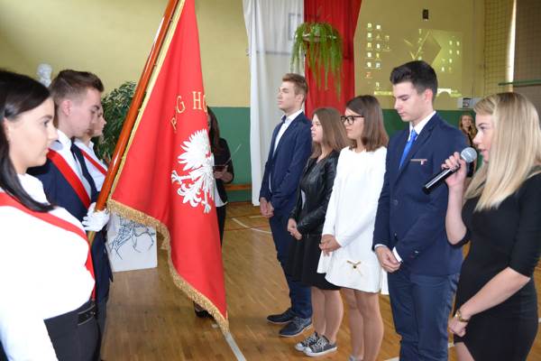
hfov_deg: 67.4
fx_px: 406
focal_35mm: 27
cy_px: 180
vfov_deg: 47.9
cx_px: 270
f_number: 3.5
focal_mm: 18
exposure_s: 1/60
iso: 1800
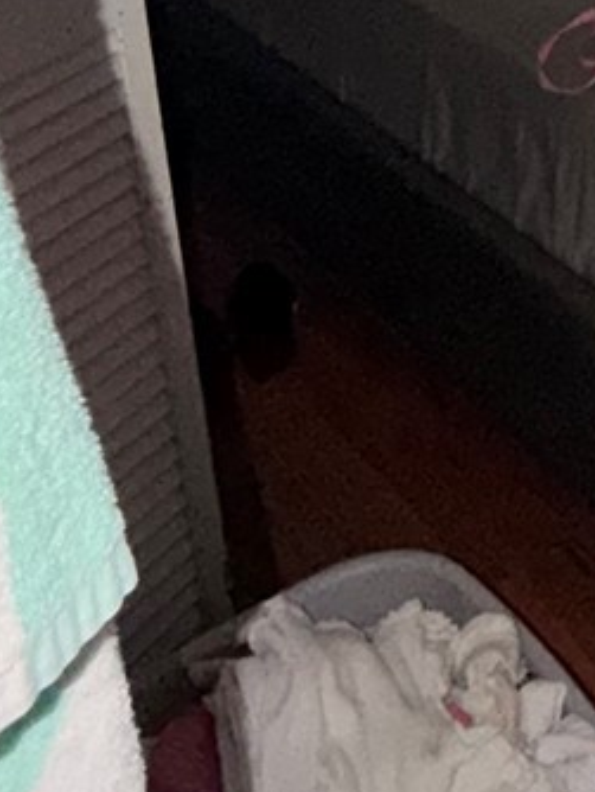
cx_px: 951
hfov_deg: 18.7
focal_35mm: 67
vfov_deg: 23.8
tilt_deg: -13.1
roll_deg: +1.2
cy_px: -349
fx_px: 1534
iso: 160
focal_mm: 2.22
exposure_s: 1/57
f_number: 2.2
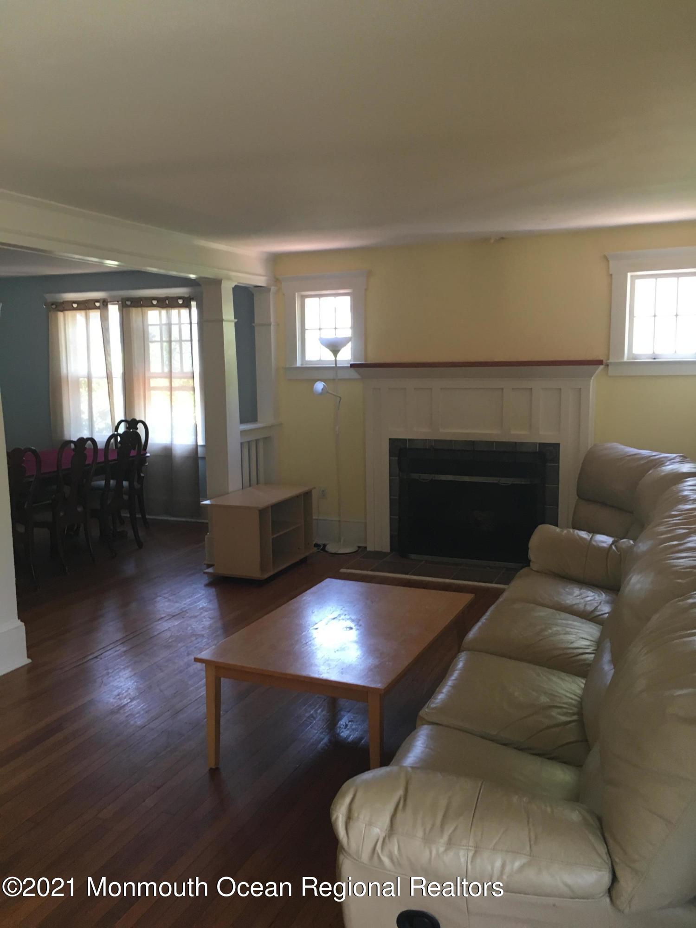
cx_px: 348
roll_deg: +0.1
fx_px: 777
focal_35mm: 29
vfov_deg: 61.7
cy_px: 464
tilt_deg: -8.3
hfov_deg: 48.2
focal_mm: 4.15
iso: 100
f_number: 2.2
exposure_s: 1/30
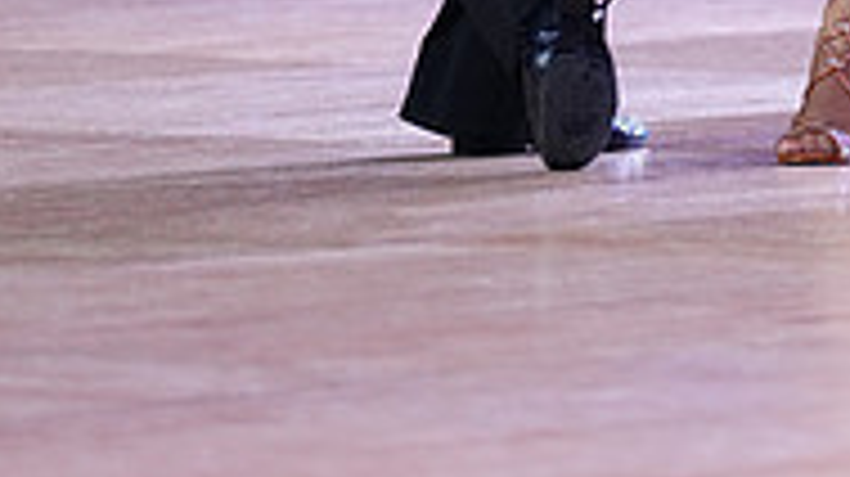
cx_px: 749
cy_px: -652
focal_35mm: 567
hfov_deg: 3.8
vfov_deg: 2.1
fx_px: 12770
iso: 2000
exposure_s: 1/400
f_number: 2.8
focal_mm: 176
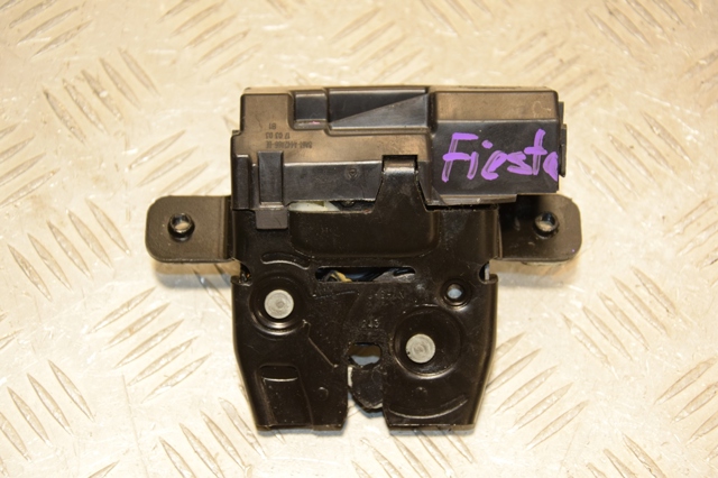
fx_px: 1734
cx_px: 359
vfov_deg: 15.7
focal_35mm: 87
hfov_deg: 23.4
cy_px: 239
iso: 800
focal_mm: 58
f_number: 5
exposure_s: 1/160
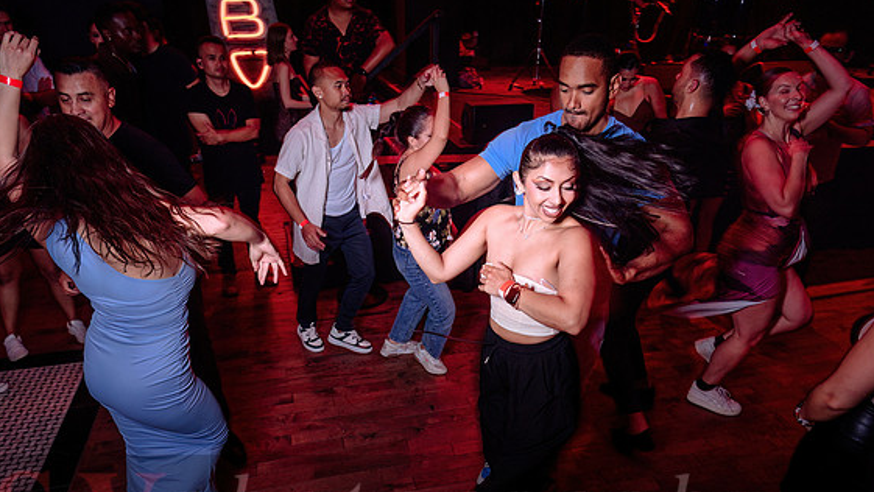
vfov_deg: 44.2
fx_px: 603
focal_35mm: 26
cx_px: 444
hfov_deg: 71.9
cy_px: 293
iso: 800
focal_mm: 24
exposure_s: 1/25
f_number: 4
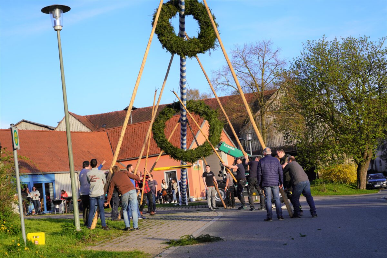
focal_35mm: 55
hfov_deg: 36.2
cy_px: 129
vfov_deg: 24.6
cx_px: 194
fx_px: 591
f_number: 9
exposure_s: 1/100
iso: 100
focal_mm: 55
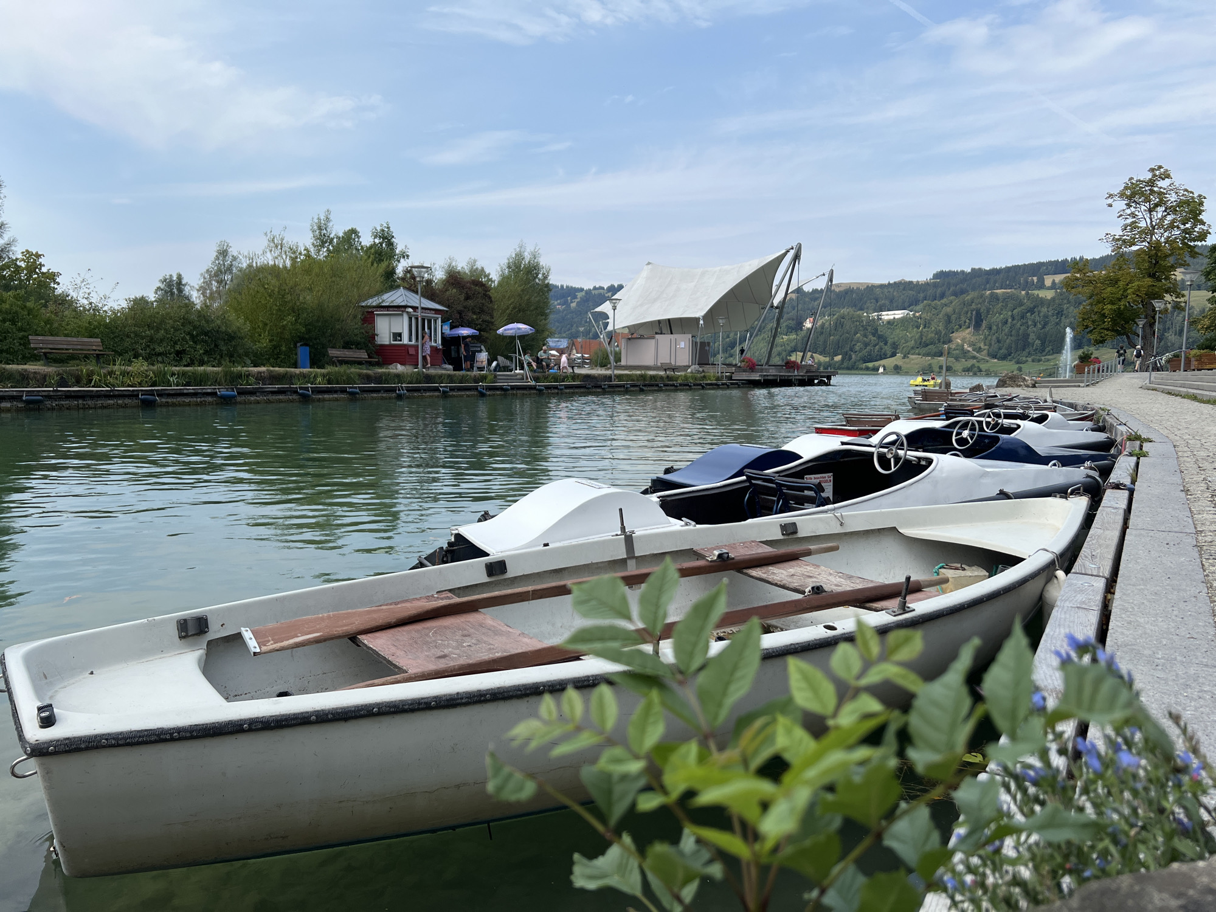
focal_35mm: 26
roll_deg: -0.4
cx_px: 608
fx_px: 913
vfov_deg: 53.1
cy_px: 456
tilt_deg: -5.0
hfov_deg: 67.3
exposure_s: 1/3831
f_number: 1.5
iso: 50
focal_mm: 5.7
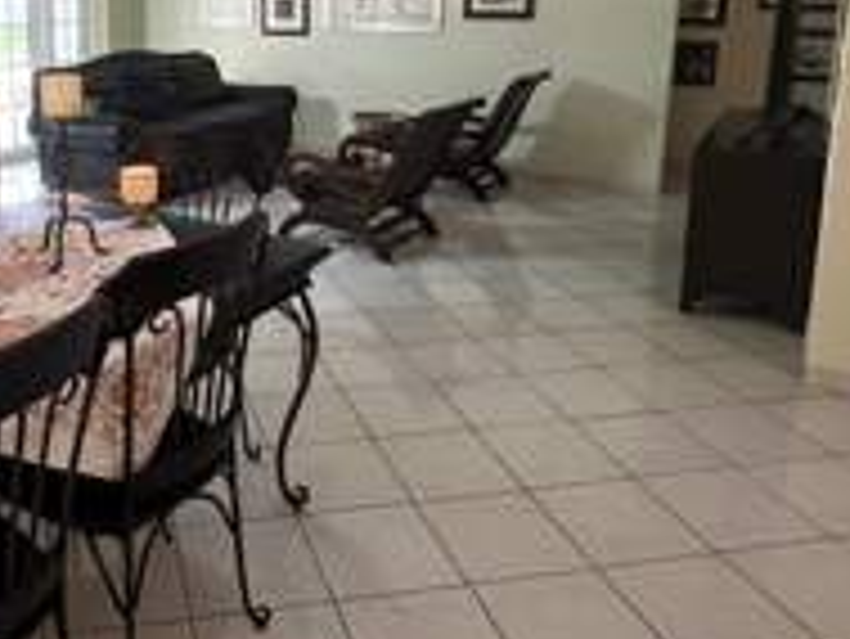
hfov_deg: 52.8
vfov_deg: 41.4
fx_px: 811
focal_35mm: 33
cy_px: 140
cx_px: 211
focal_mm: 1.57
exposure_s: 1/60
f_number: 1.8
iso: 640
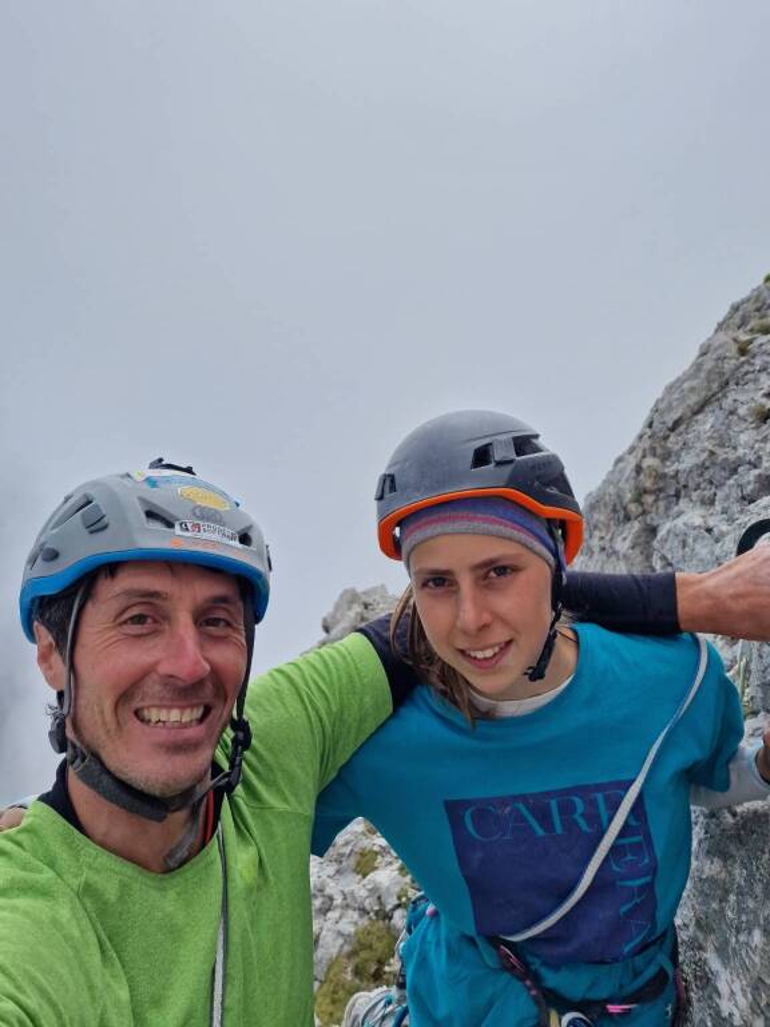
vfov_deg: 73.9
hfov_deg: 58.9
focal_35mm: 23
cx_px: 385
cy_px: 514
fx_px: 682
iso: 50
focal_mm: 6.4
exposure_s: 1/1736
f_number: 1.8
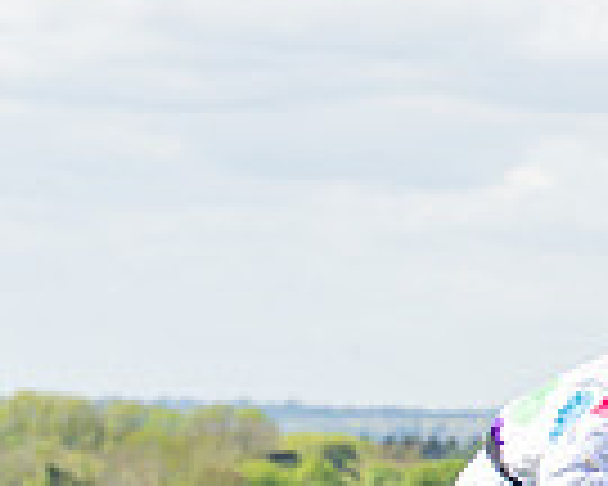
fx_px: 8691
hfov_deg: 4.0
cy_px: 871
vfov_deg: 3.2
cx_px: 134
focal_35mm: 483
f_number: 4
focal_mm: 77
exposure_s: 1/2500
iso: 400
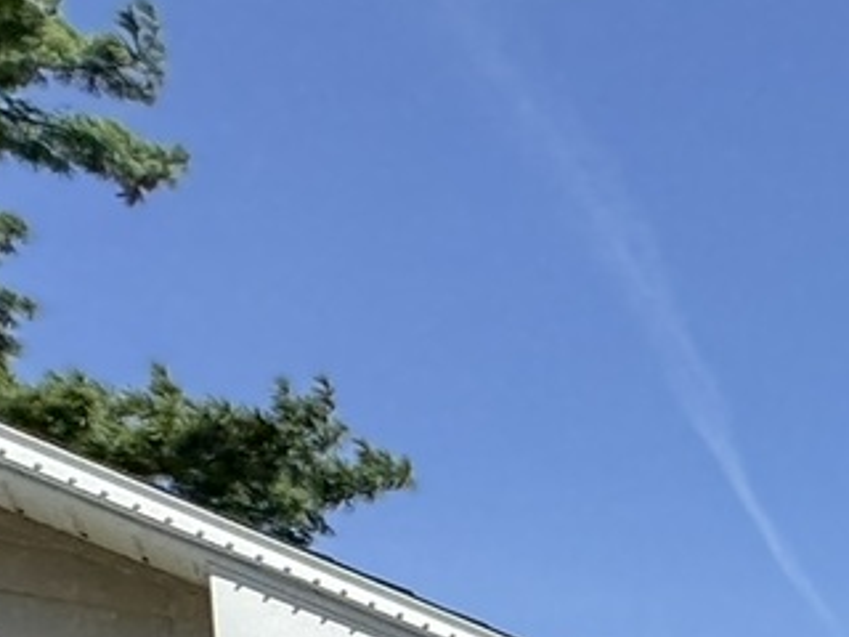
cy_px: 1245
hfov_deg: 17.9
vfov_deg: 17.4
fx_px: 1545
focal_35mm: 63
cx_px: 1786
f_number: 2.2
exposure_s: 1/1048
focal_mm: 2.22
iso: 40
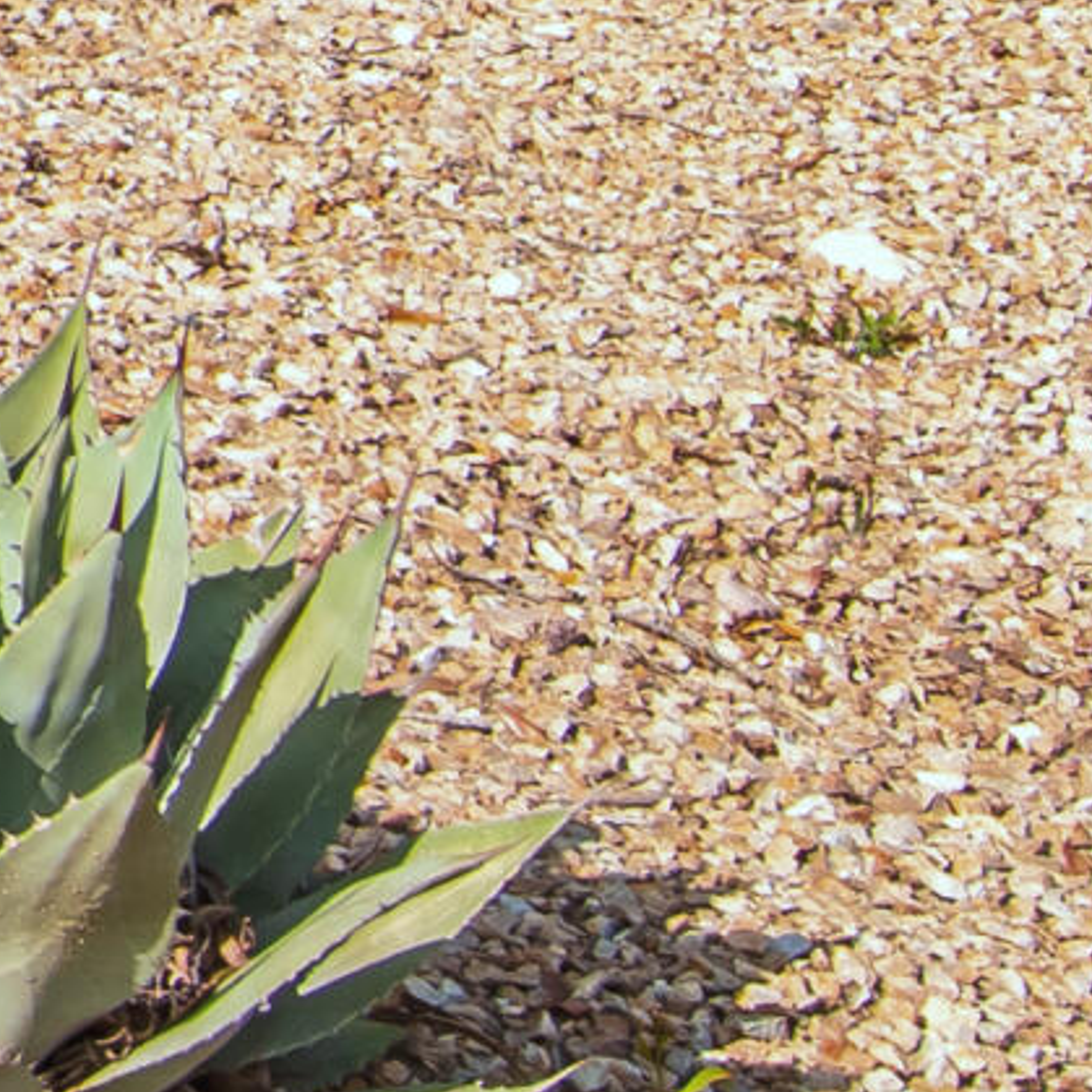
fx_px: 7388
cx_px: -2679
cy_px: -1463
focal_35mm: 207
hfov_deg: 7.1
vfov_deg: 7.9
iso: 100
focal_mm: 17
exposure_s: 1/320
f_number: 11
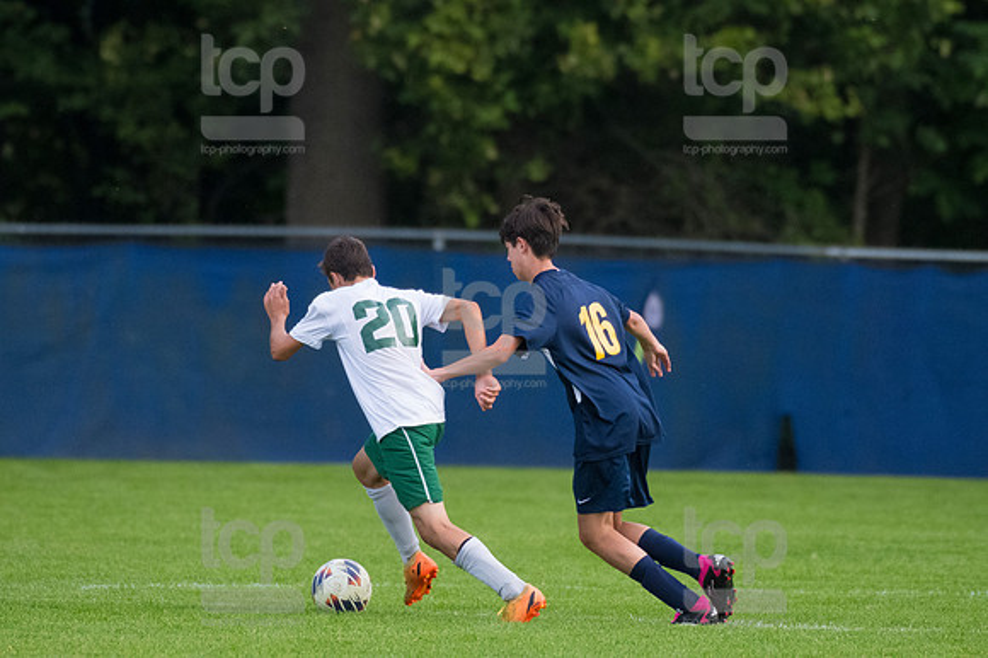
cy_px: 329
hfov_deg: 3.1
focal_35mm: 660
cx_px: 494
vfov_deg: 2.1
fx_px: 18102
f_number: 5.6
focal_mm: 440
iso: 3200
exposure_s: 1/2000
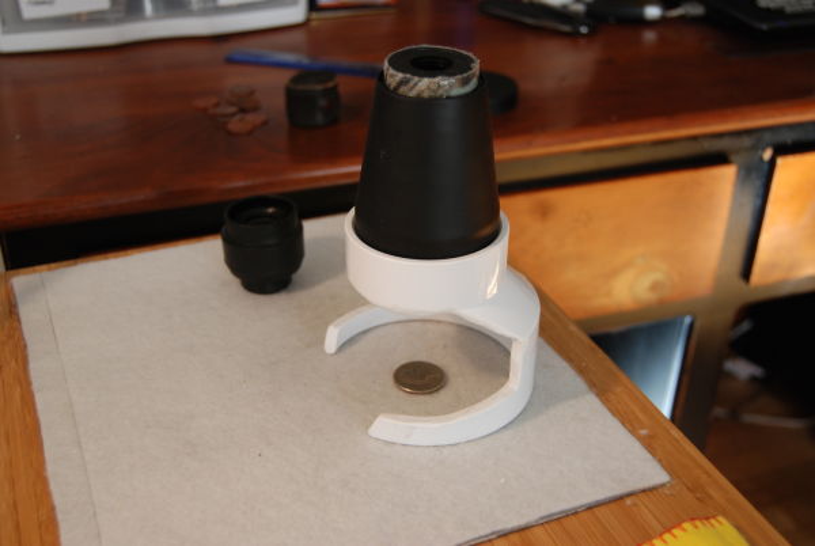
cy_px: 273
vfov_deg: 29.0
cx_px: 408
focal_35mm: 46
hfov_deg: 42.3
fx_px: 1054
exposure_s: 1/60
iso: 400
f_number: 4.5
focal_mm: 31
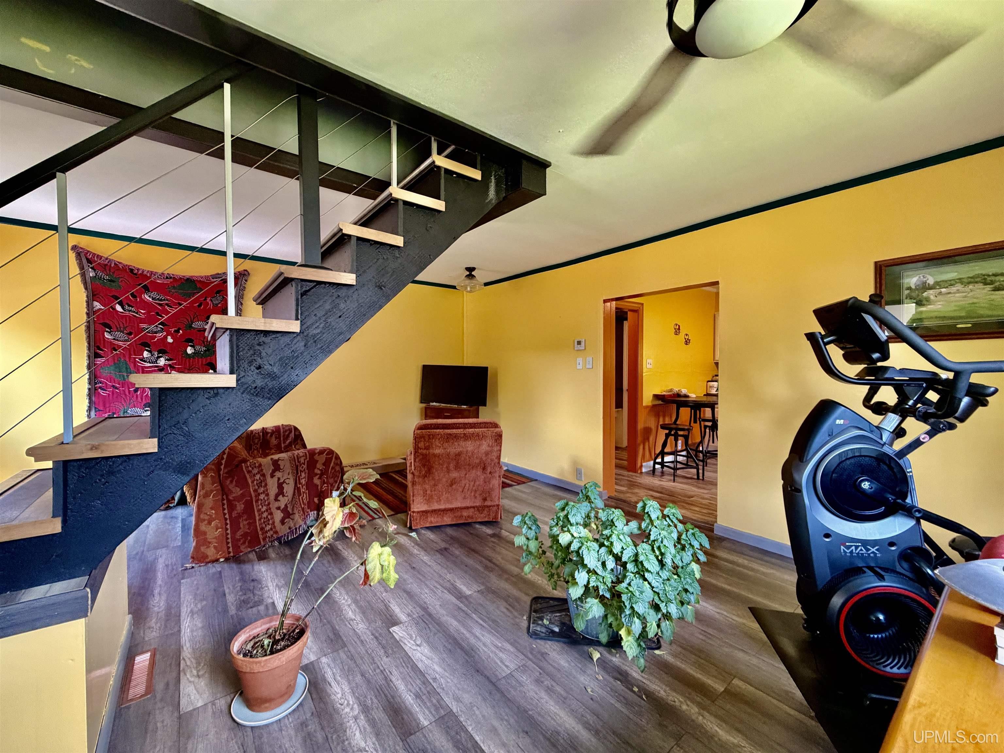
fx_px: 406
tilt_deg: -1.1
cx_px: 502
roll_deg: +0.5
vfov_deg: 85.7
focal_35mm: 14
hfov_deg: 102.1
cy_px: 376
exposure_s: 1/81
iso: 320
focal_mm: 2.22
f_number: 2.2
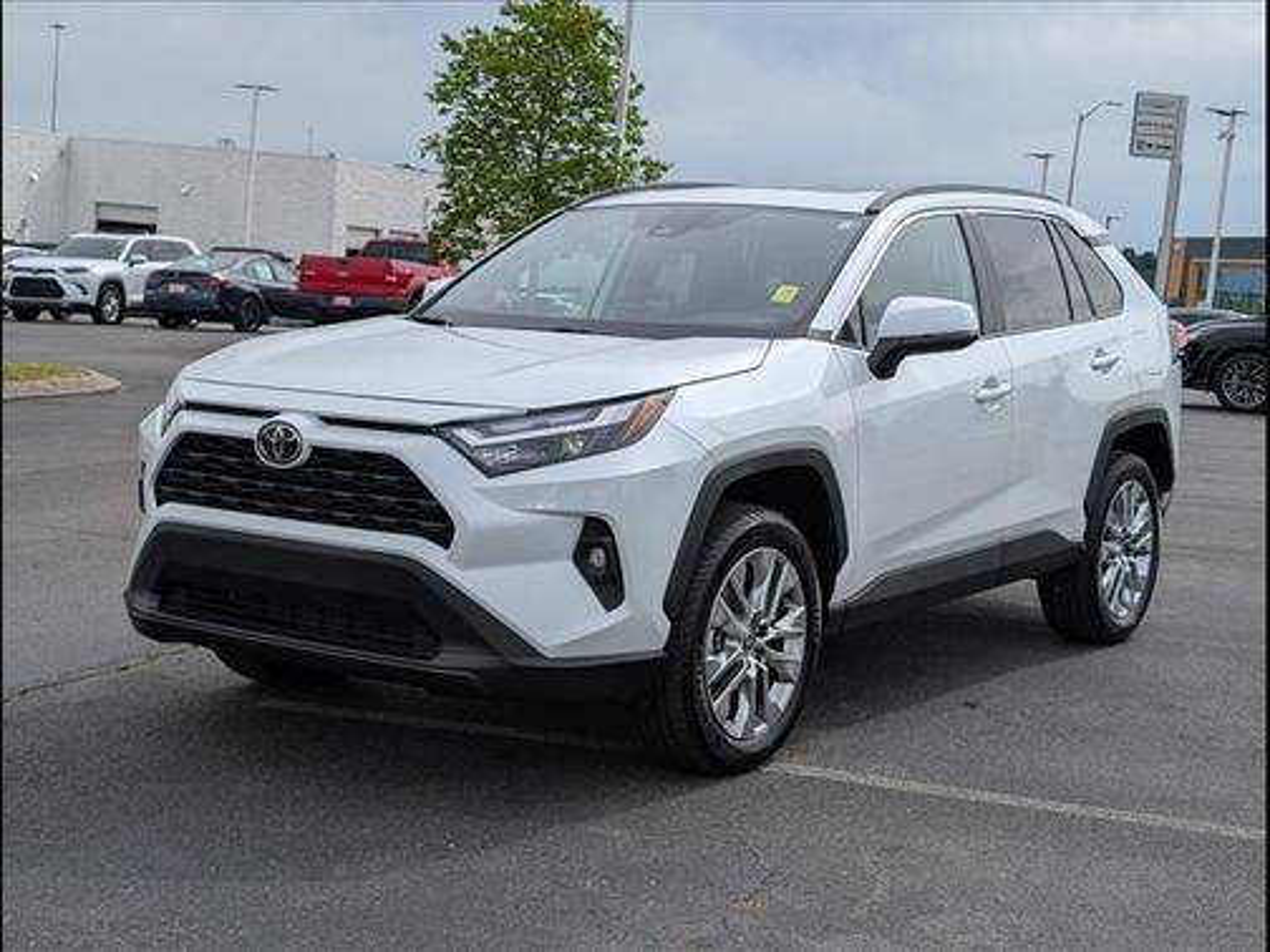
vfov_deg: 29.7
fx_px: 1798
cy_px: 476
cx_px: 635
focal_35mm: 49
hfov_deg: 38.9
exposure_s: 1/2000
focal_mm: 6.9
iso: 22
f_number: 1.68
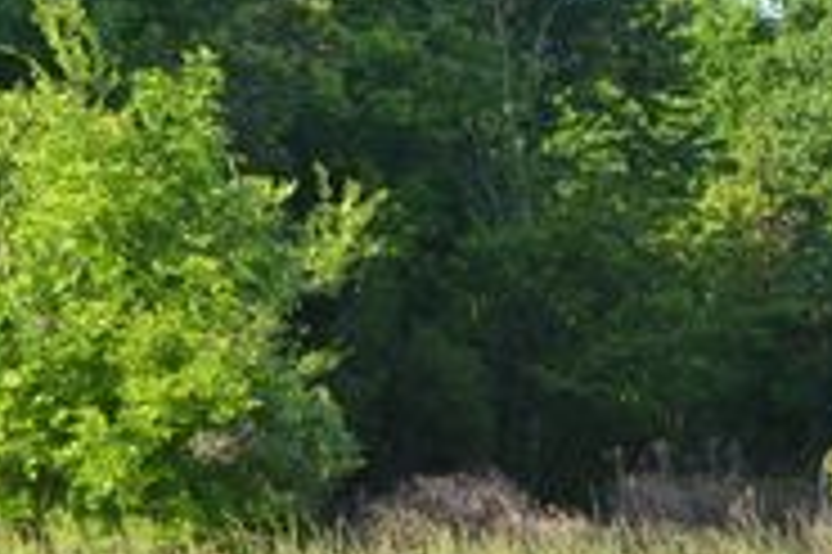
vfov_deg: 6.1
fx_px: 5157
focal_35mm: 223
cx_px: 9
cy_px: -2
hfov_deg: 9.2
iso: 100
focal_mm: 55
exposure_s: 1/200
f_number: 4.5
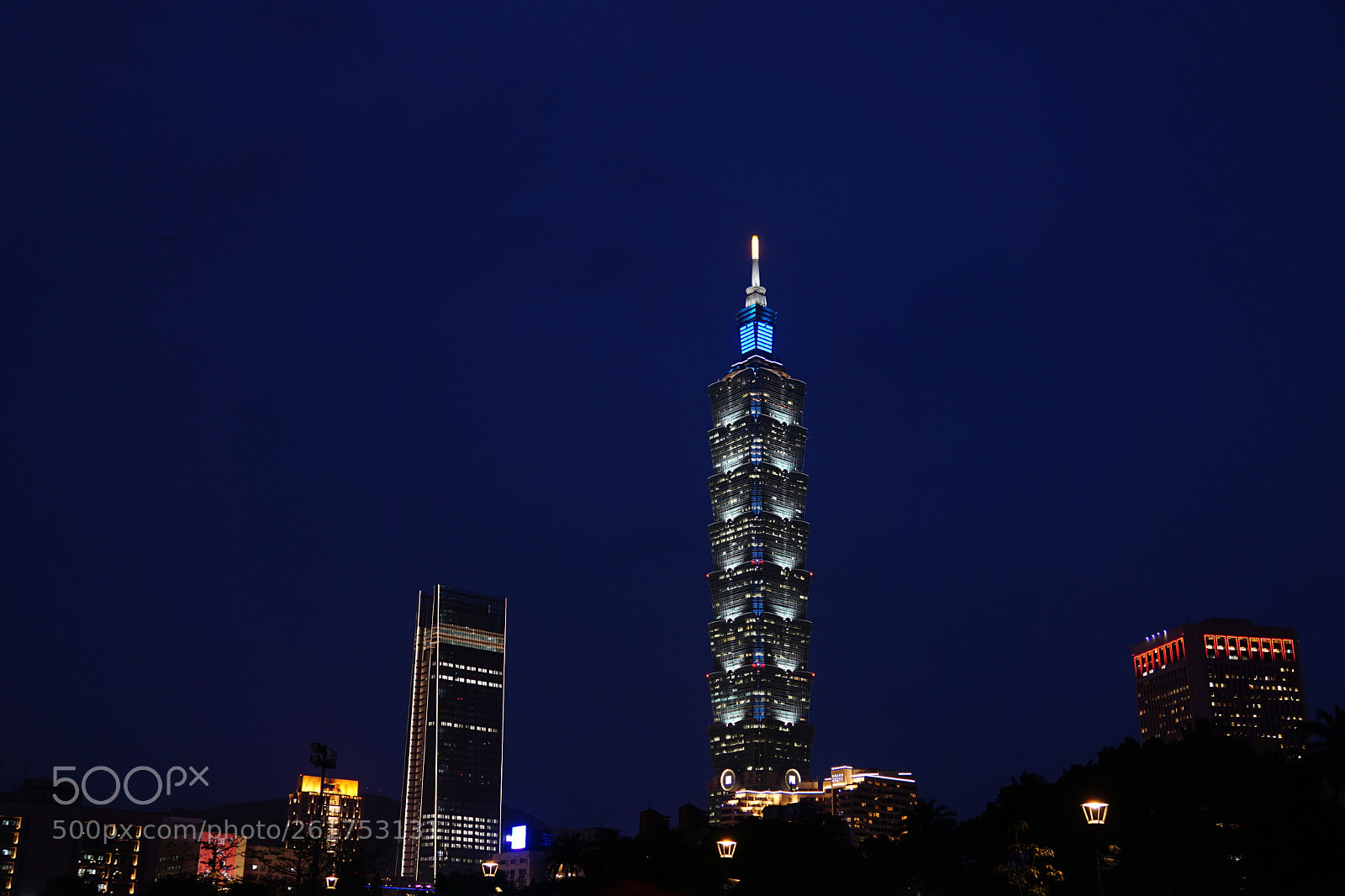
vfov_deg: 36.9
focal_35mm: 36
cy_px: 448
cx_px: 672
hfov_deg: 53.1
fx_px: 1345
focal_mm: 24
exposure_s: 1/2
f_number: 2.8
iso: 100
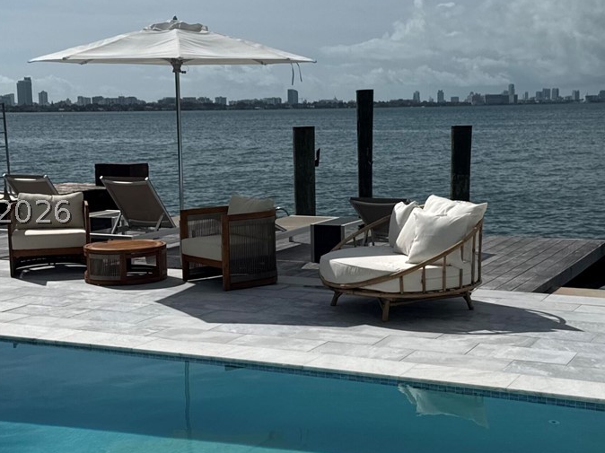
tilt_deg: -6.4
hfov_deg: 33.7
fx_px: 996
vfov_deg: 25.6
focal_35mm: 57
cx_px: 346
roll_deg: +0.7
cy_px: 212
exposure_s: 1/12346
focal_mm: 6.76
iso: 64
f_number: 1.78
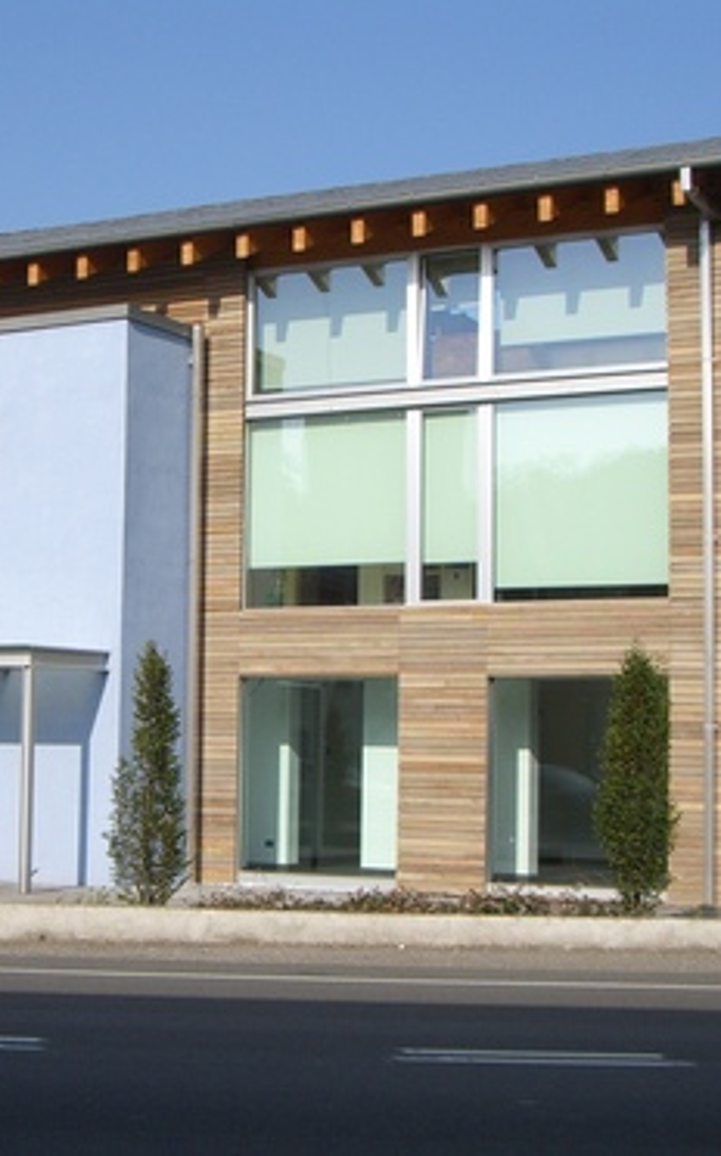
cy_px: 576
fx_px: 2110
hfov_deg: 19.4
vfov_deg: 30.6
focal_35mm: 67
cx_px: 258
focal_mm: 7.6
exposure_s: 1/640
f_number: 4.8
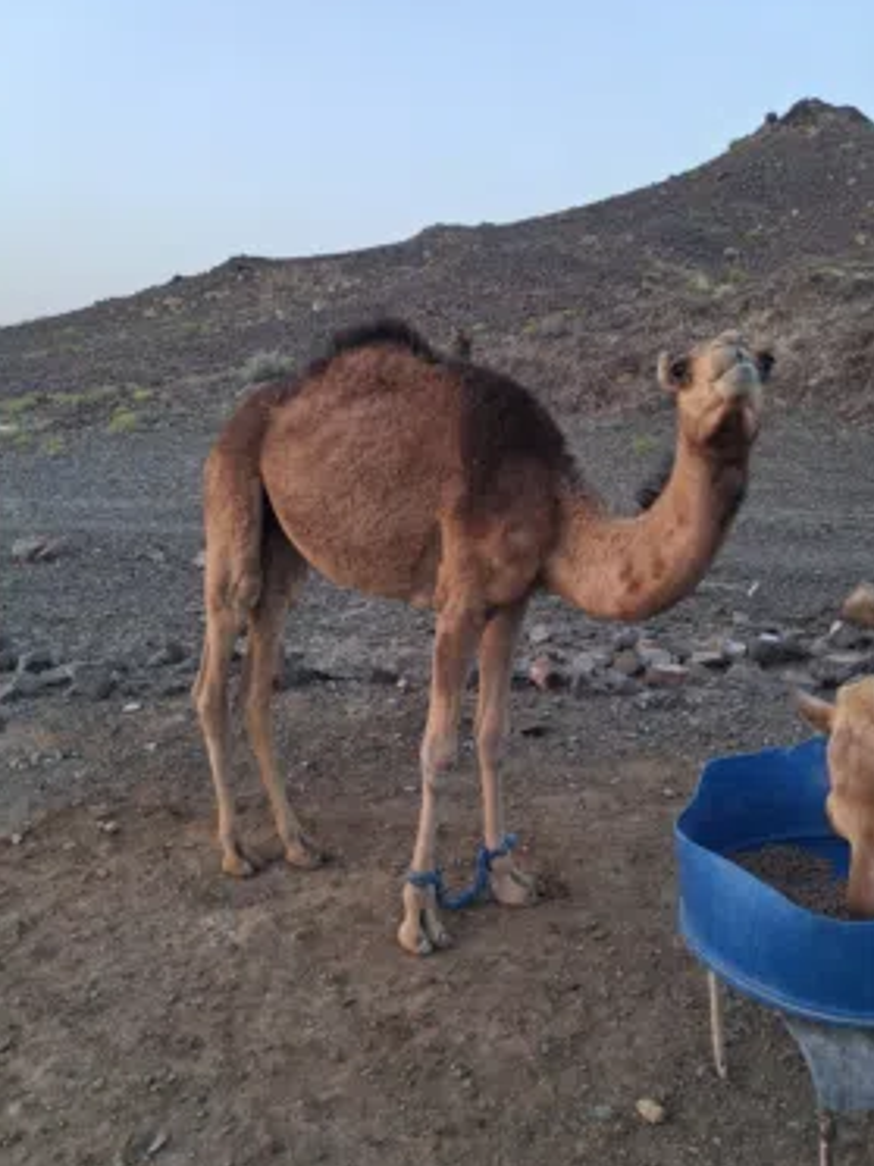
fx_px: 976
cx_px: 429
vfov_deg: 61.6
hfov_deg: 48.2
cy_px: 608
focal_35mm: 29
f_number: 1.8
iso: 80
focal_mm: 4
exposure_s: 1/100
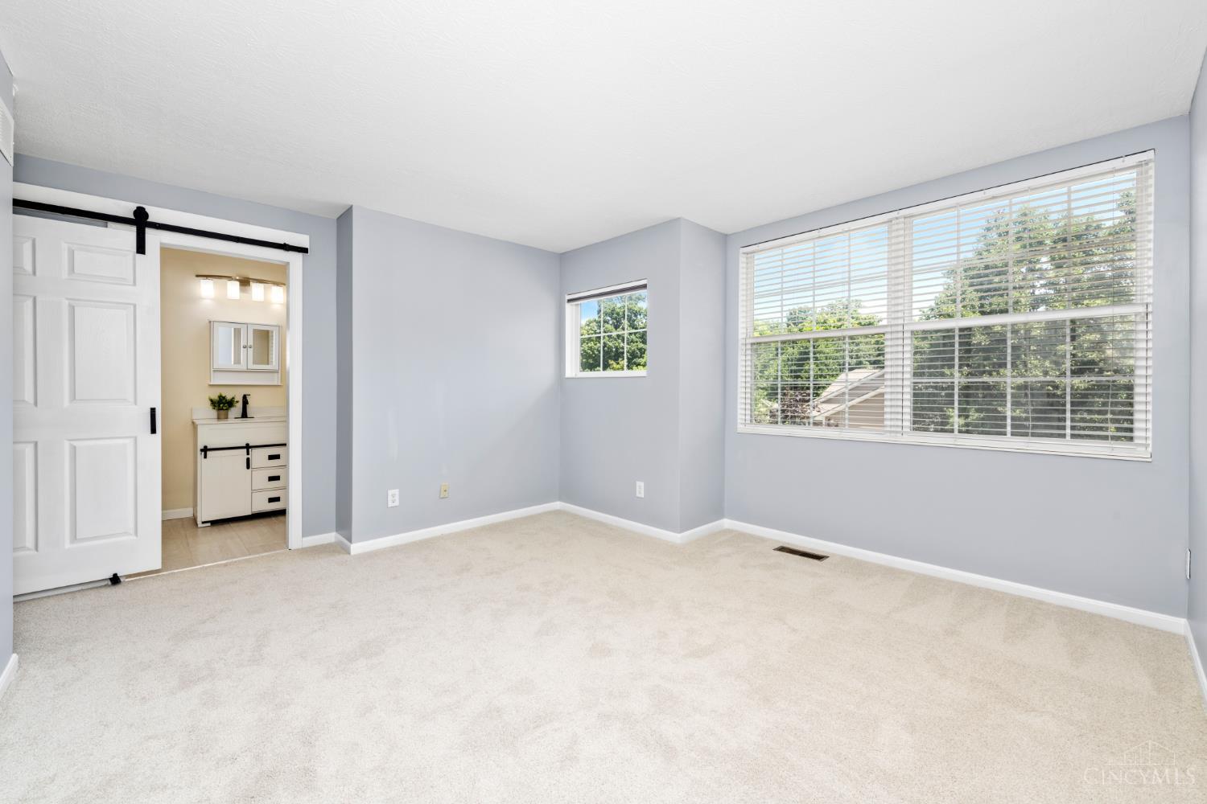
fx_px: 469
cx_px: 604
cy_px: 402
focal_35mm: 14
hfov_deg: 104.3
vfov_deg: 81.2
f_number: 10
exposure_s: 1/200
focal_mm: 14
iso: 400
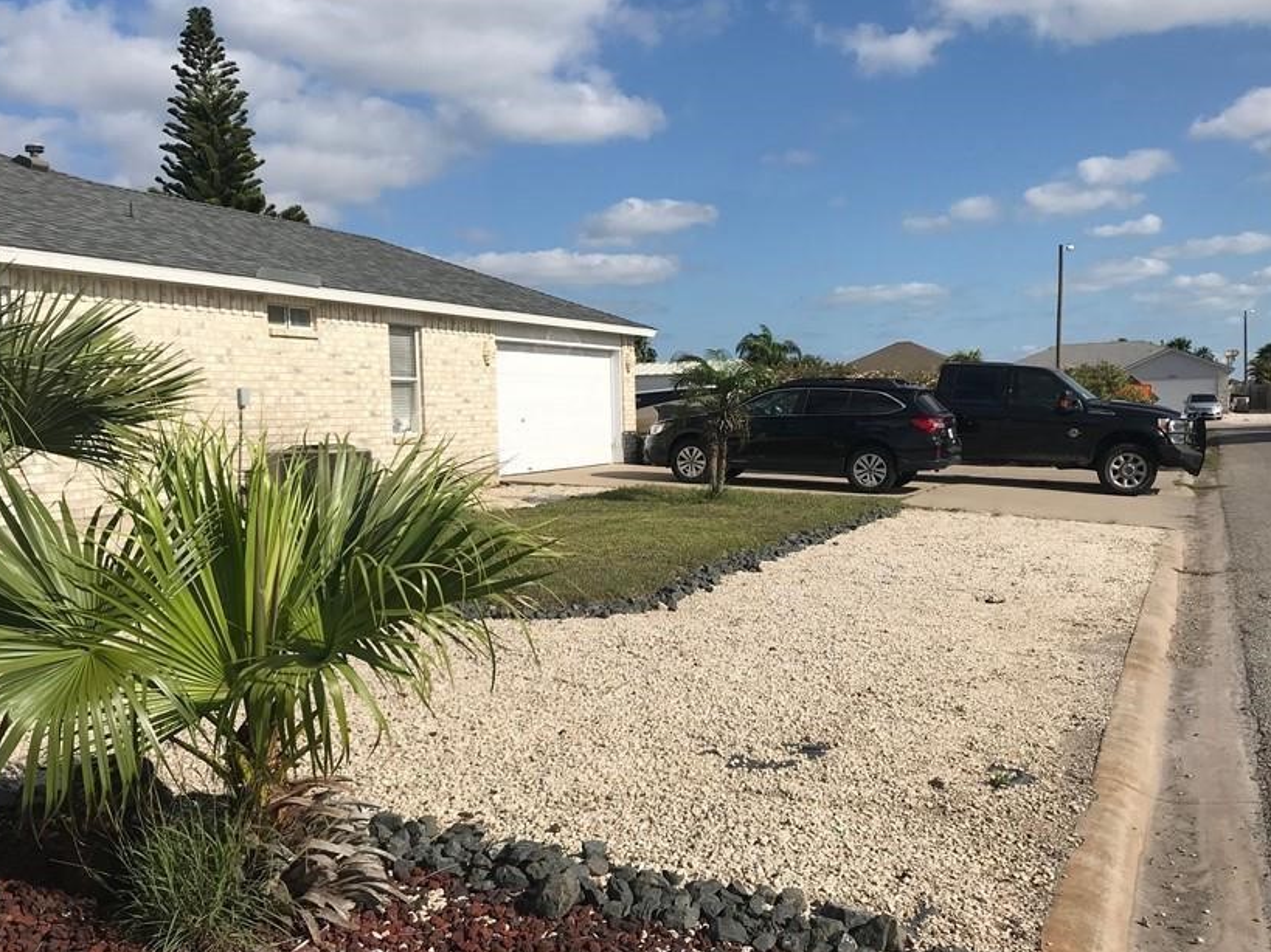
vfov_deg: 40.7
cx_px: 604
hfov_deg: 52.6
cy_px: 495
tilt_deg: -2.2
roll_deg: +1.8
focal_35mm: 35
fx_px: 1285
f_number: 1.8
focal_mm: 3.99
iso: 20
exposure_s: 1/4367
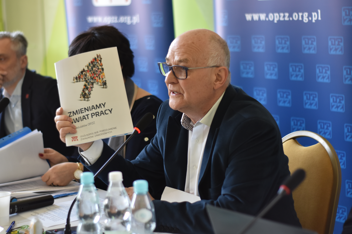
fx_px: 743
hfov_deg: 26.7
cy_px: 119
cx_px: 175
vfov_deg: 17.9
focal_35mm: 76
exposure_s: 1/125
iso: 400
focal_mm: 50
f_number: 2.2
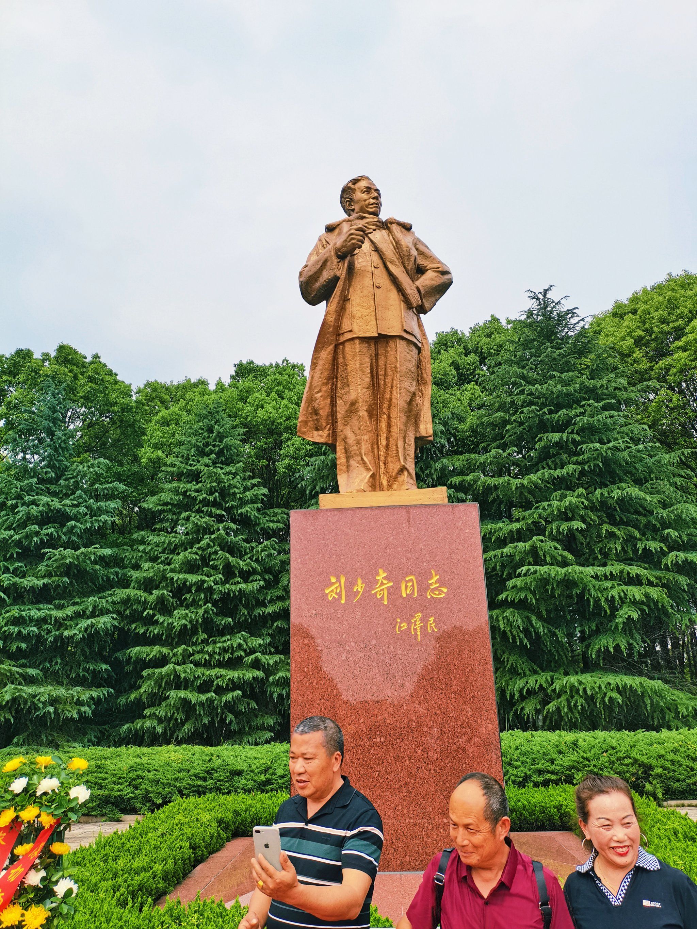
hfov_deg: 53.1
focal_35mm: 26
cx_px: 348
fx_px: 698
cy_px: 464
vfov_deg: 67.3
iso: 50
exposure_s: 1/2000
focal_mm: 5.58
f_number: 1.8
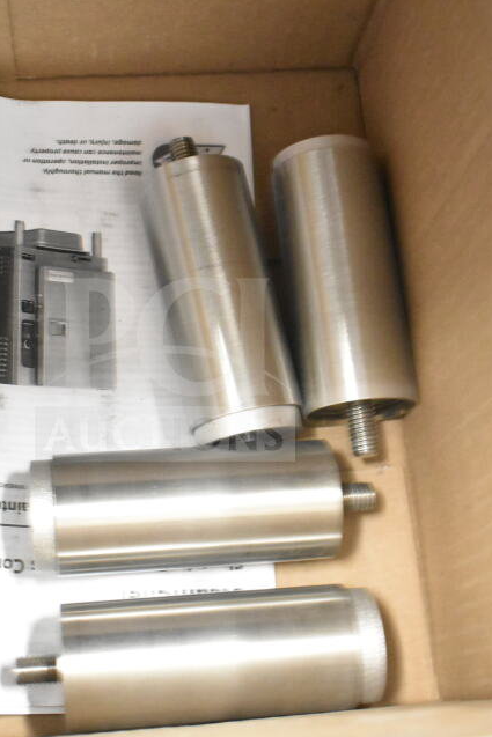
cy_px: 369
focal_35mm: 56
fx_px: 1147
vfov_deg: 35.6
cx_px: 164
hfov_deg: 24.1
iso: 7200
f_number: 4
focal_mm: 26
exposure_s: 1/40
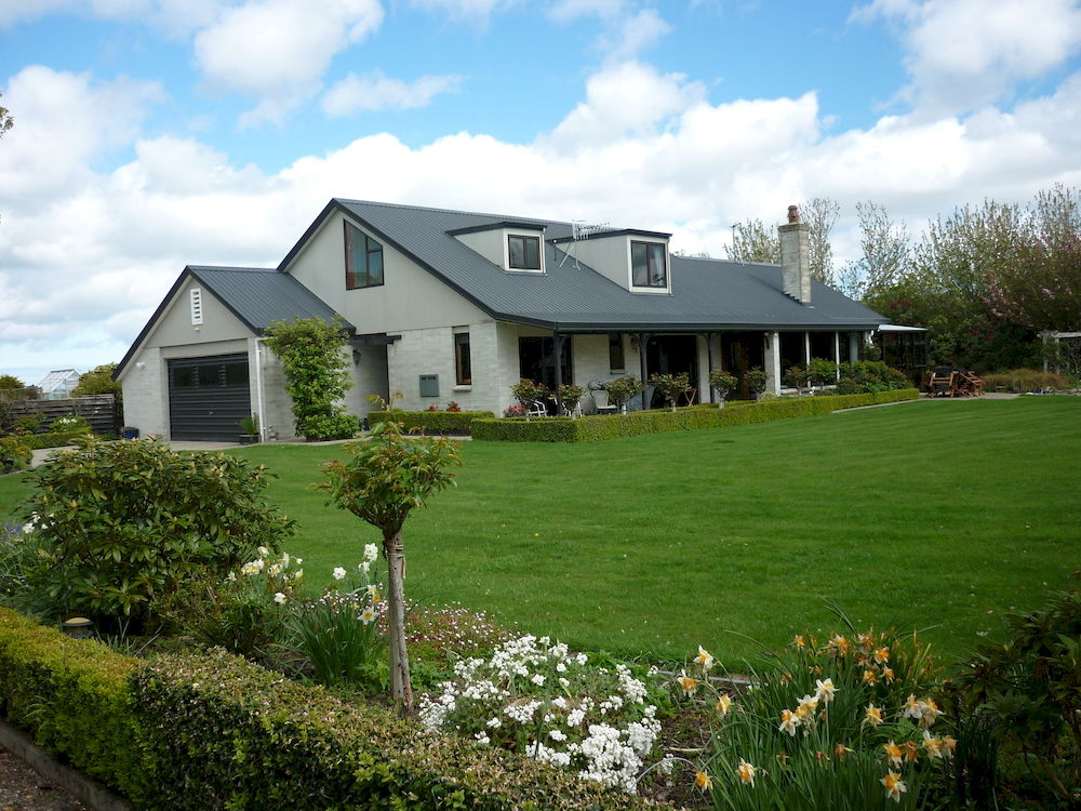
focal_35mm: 33
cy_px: 406
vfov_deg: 42.9
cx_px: 540
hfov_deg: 55.4
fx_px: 1031
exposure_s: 1/1000
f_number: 2.8
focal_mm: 5.5
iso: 80
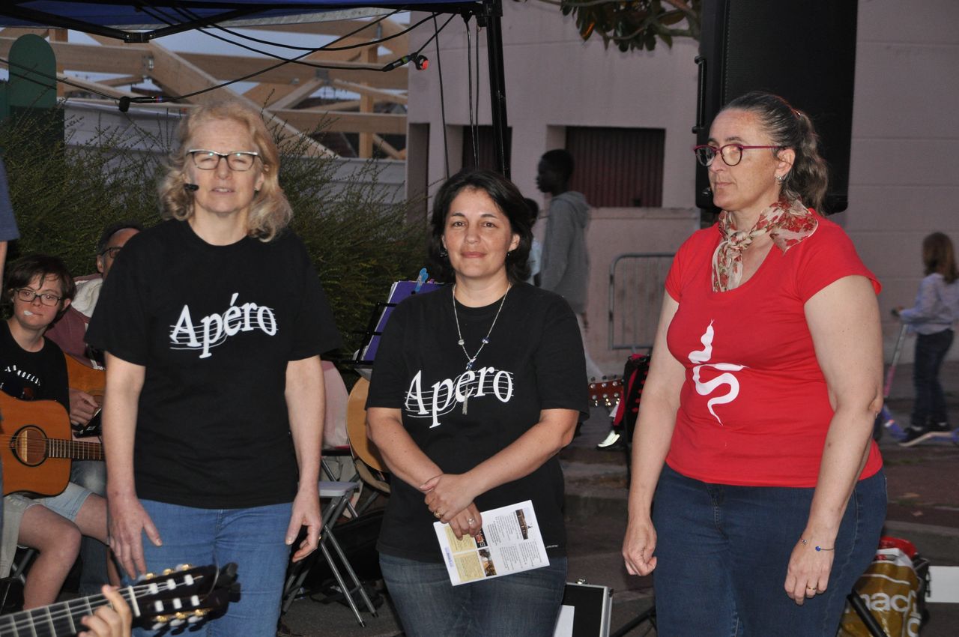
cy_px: 318
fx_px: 2873
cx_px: 480
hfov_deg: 18.9
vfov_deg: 12.6
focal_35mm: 108
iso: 800
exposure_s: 1/60
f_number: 5.3
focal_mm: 72
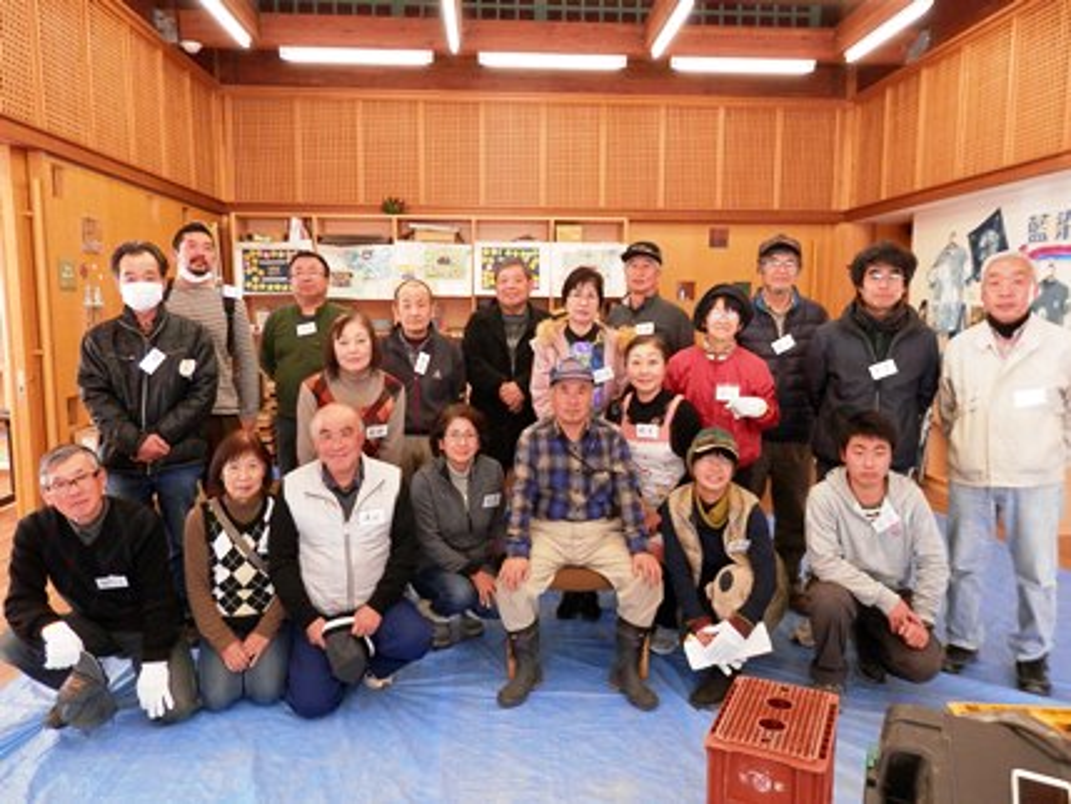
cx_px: 536
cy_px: 402
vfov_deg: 54.9
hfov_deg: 69.4
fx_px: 774
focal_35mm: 25
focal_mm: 4.5
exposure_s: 1/30
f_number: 3
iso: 160
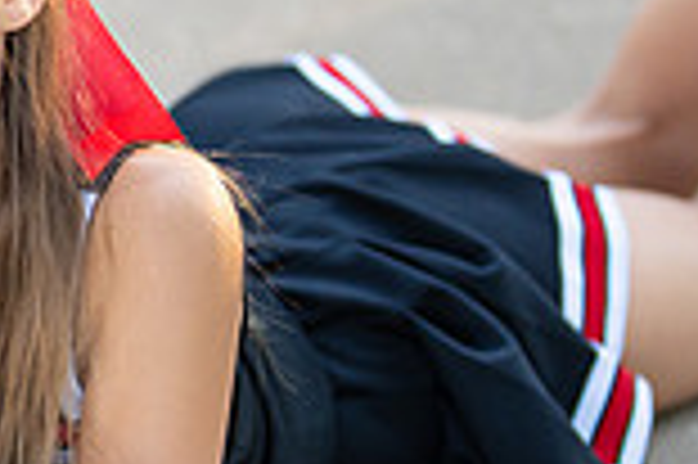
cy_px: 246
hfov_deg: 8.8
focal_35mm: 232
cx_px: -74
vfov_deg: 5.9
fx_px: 4493
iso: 250
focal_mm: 50
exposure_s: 1/1250
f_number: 1.2
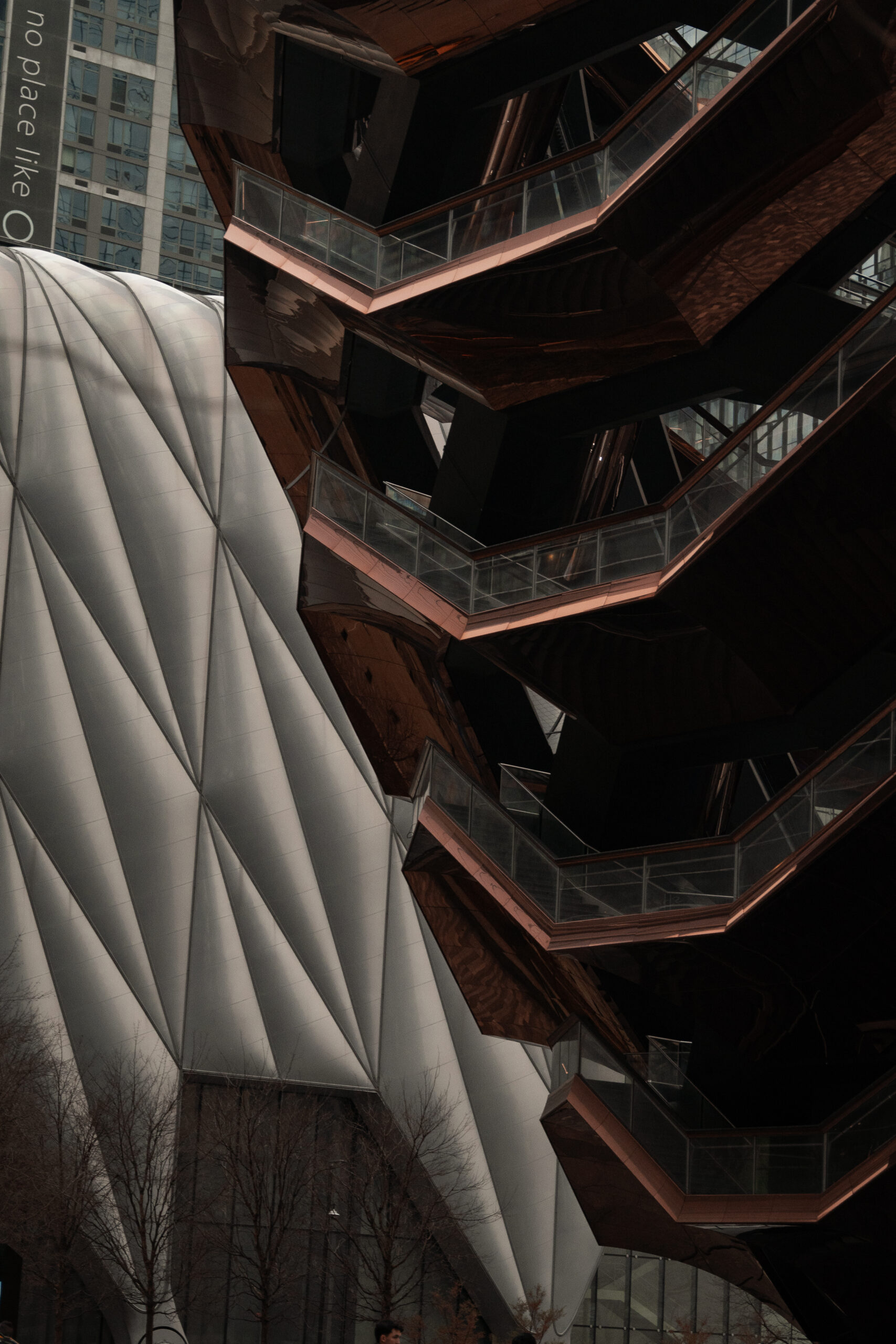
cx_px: 448
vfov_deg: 25.5
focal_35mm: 80
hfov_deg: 17.1
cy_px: 672
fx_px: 2973
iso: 500
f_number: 2.8
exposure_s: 1/200
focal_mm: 53.1
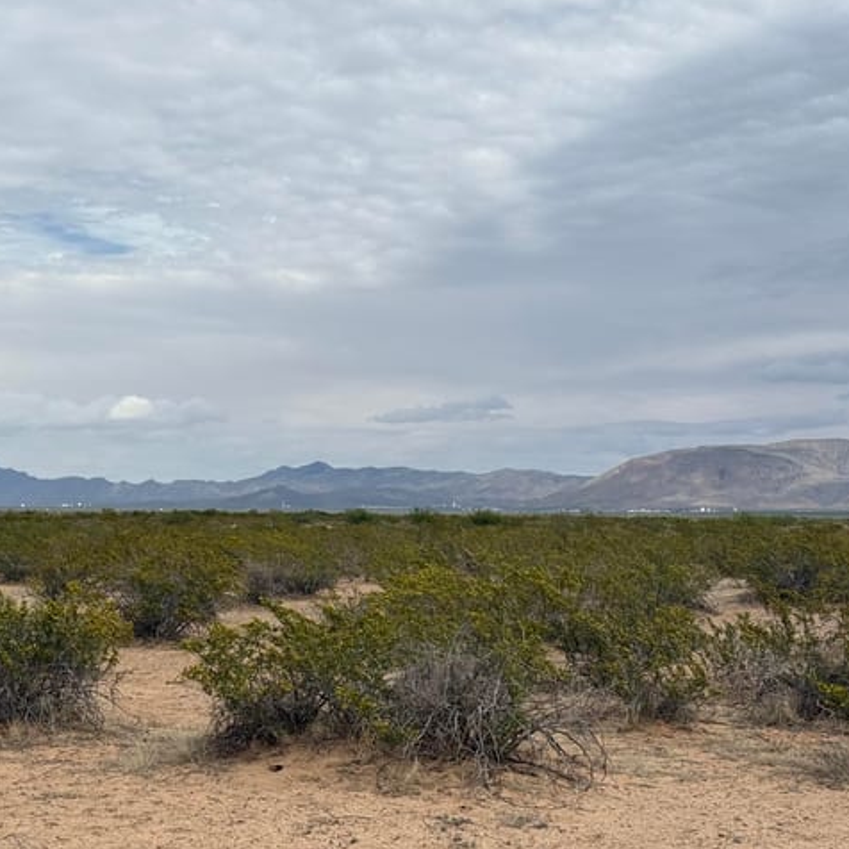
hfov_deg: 30.0
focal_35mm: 57
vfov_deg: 30.0
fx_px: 1582
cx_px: 334
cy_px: 423
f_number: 1.78
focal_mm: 6.76
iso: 64
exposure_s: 1/11364
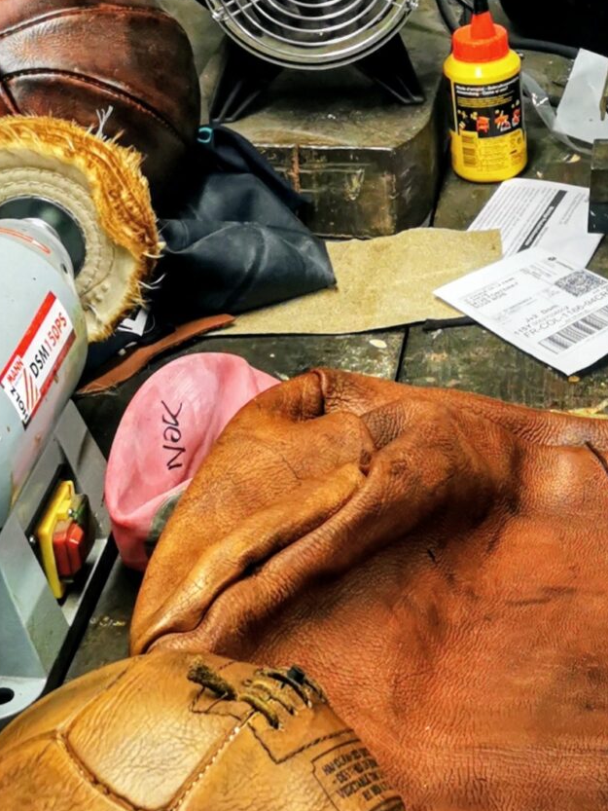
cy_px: -153
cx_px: 692
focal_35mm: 83
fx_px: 1943
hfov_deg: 17.1
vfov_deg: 21.9
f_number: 1.8
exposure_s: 1/100
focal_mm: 5.58
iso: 250
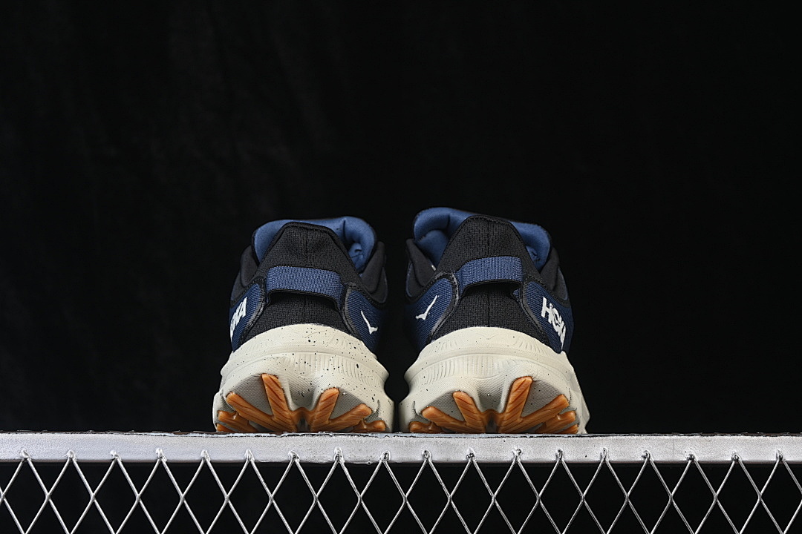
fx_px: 1671
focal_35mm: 75
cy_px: 267
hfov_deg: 27.0
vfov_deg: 18.2
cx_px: 401
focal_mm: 50
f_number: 6.3
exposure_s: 1/80
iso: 160
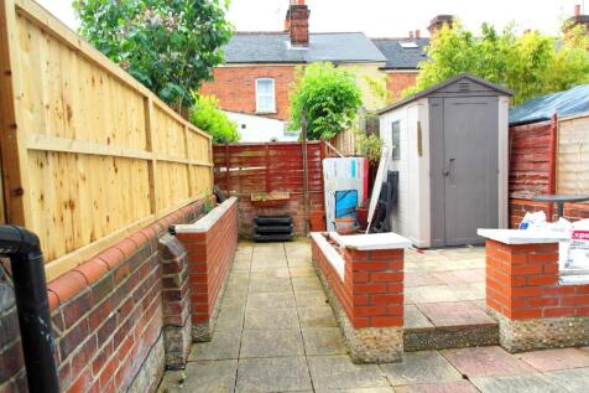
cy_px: 196
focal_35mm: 24
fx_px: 393
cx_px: 294
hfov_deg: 73.8
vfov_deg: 53.1
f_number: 4.5
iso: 100
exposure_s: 1/200
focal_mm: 16
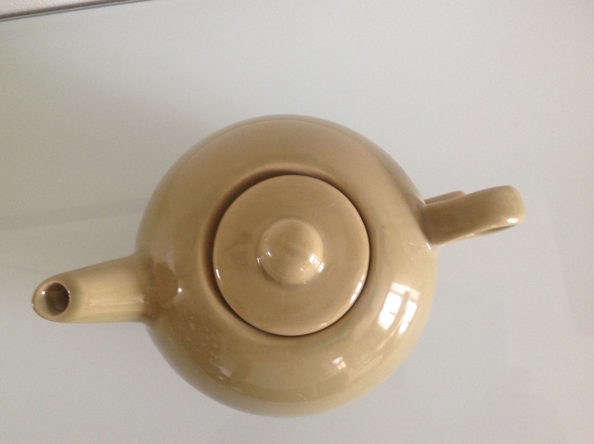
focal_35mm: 38
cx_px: 285
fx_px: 651
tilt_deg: -82.3
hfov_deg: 49.0
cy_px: 211
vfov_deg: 37.6
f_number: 2.4
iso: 160
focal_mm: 4.28
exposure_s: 1/15
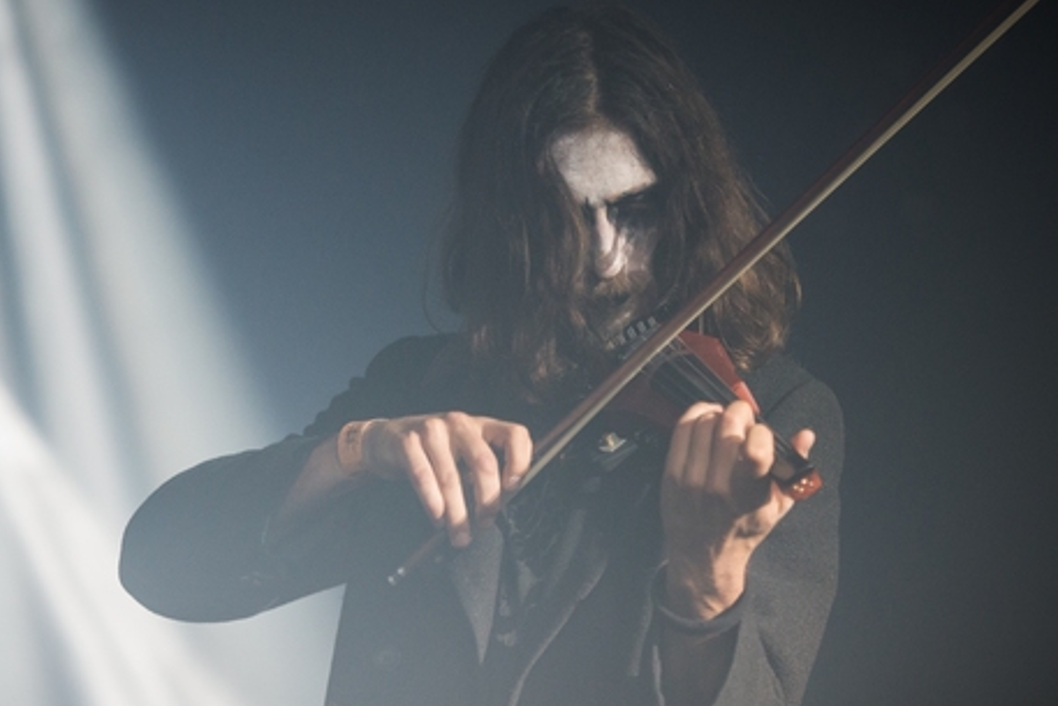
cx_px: 419
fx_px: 6026
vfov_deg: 6.7
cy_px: 374
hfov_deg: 10.0
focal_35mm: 205
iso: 2000
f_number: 2.8
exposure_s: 1/800
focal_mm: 130
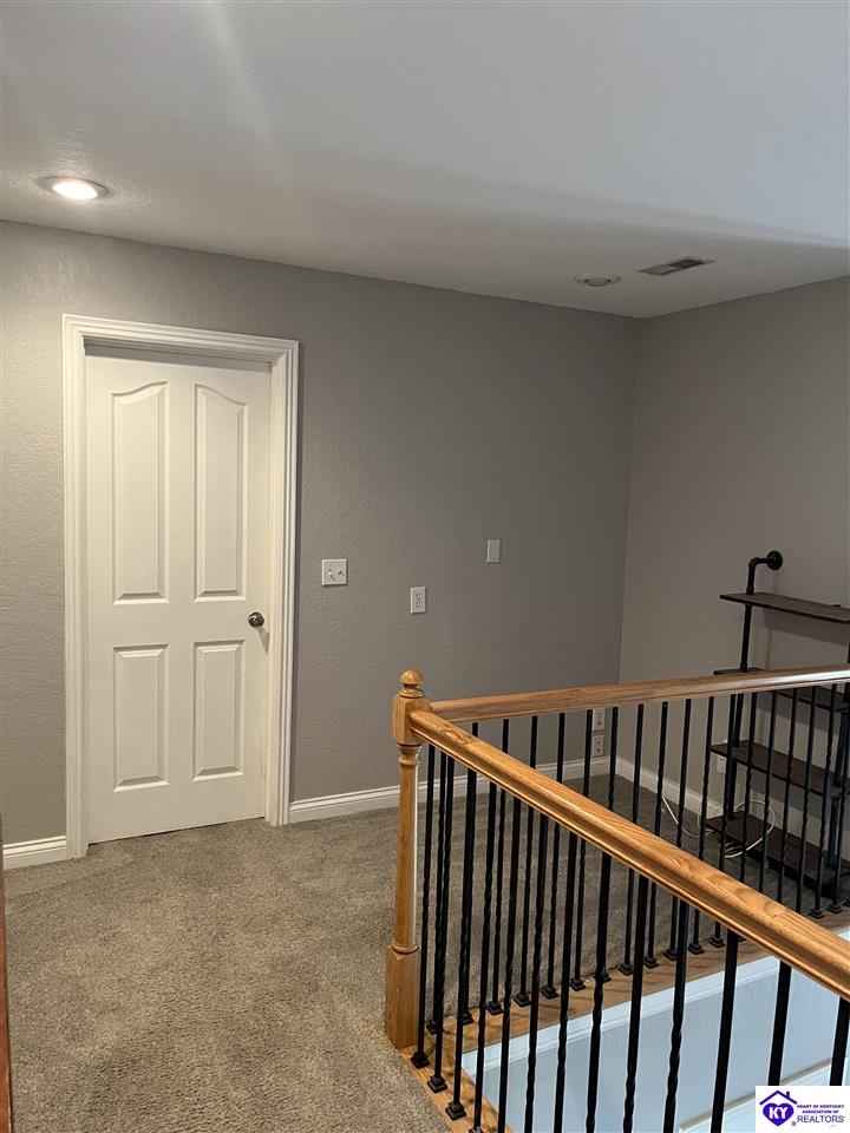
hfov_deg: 53.1
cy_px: 566
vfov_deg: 67.3
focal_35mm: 26
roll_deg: -0.9
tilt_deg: -6.8
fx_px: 851
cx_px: 425
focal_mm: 5.1
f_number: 1.6
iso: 250
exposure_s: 1/60
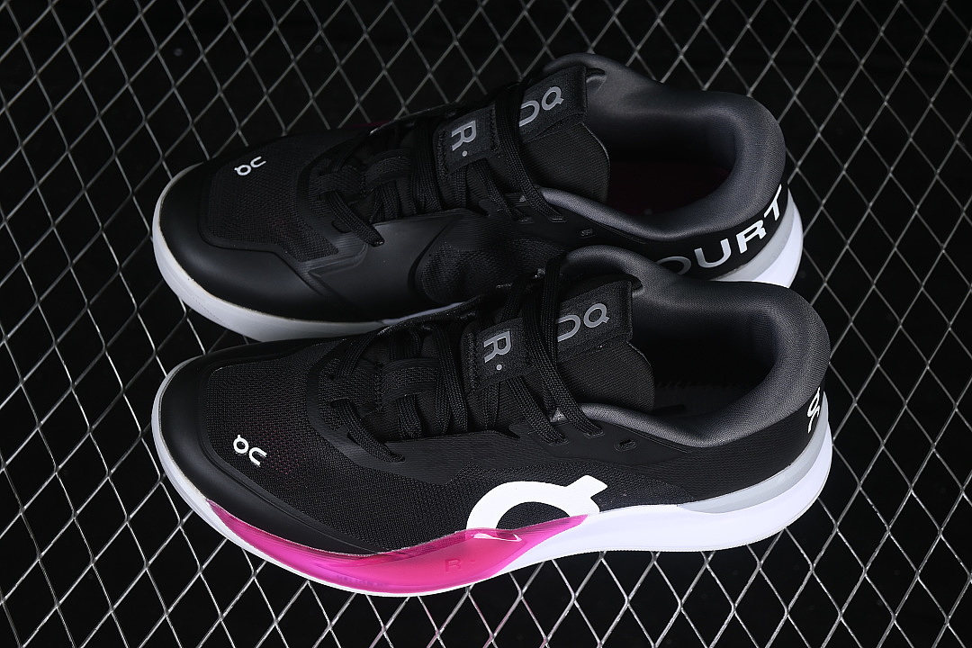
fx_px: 2025
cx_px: 486
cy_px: 324
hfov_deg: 27.0
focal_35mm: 75
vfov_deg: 18.2
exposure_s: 1/50
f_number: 6.3
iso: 160
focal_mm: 50
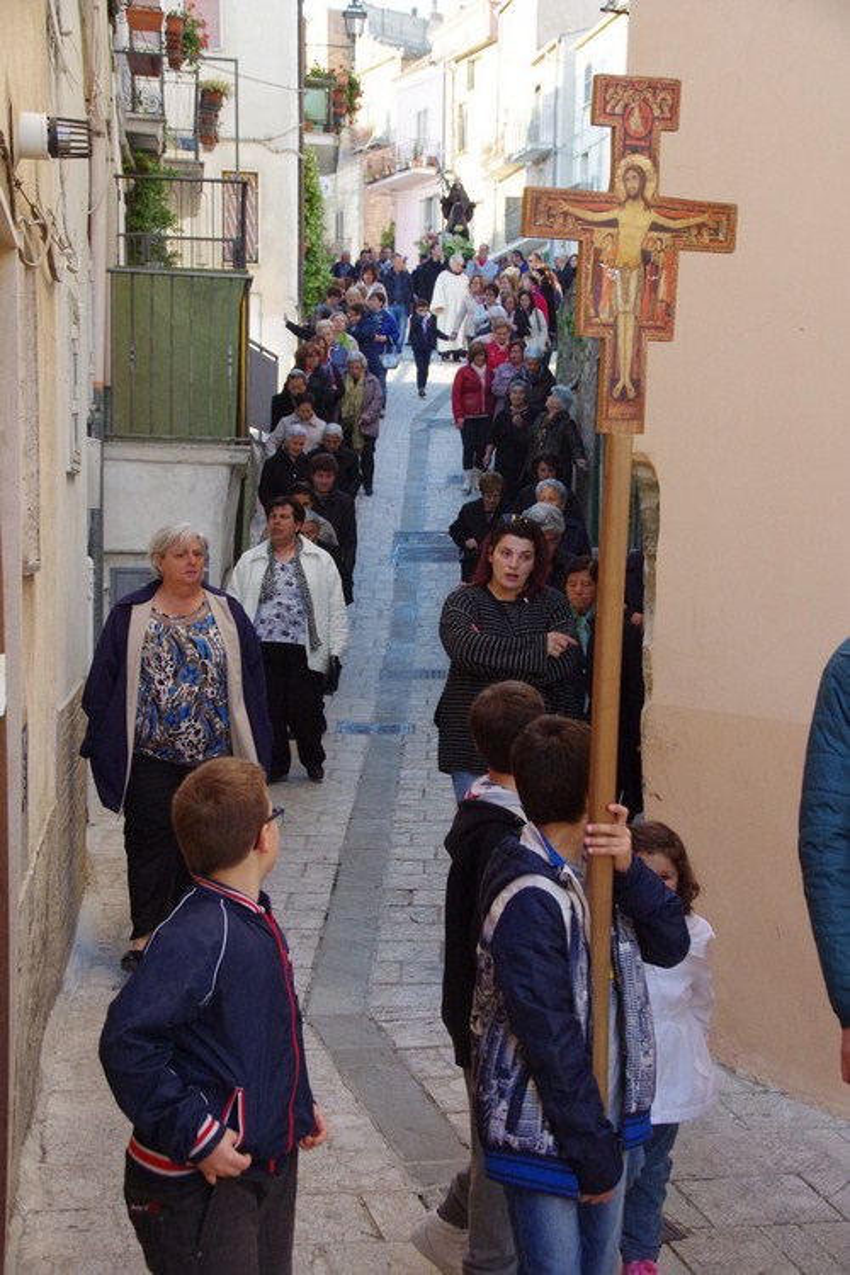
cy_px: 638
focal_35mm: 64
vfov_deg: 31.4
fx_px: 2266
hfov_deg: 21.2
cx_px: 425
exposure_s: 1/250
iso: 3200
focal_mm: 43
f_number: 8
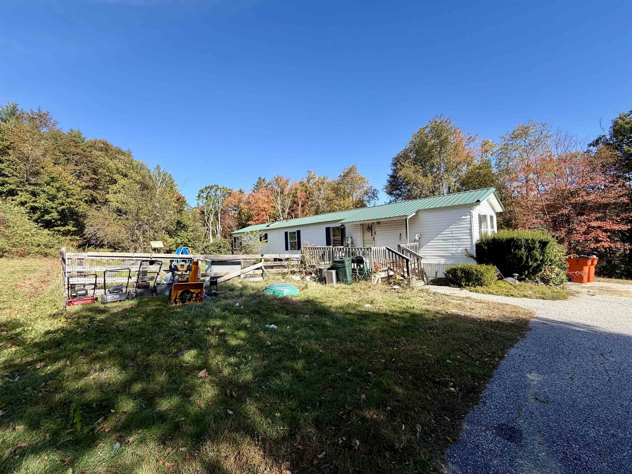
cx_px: 316
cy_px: 237
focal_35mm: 14
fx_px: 256
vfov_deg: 85.7
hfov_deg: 102.1
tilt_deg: +1.7
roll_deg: +2.7
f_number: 2.2
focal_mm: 2.22
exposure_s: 1/751
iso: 40
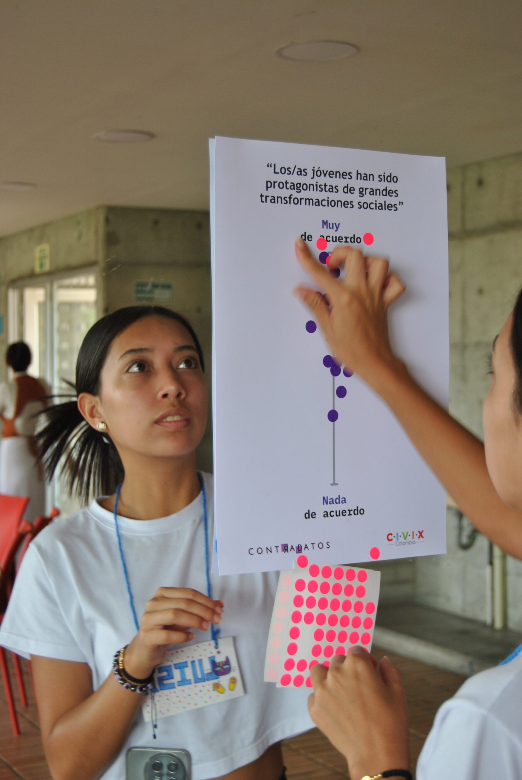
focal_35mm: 57
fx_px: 1236
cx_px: 261
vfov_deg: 35.0
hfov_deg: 23.8
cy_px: 390
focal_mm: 38
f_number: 4.8
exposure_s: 1/30
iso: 220
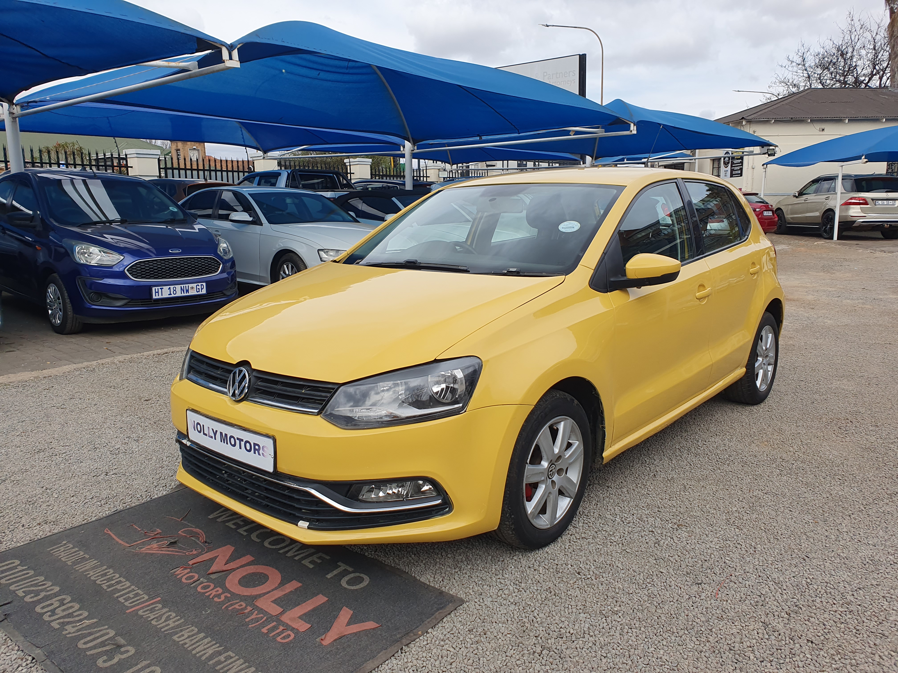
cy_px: 336
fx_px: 674
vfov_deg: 53.1
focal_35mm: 26
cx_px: 449
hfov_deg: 67.3
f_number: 2.4
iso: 50
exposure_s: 1/1088
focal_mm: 4.32
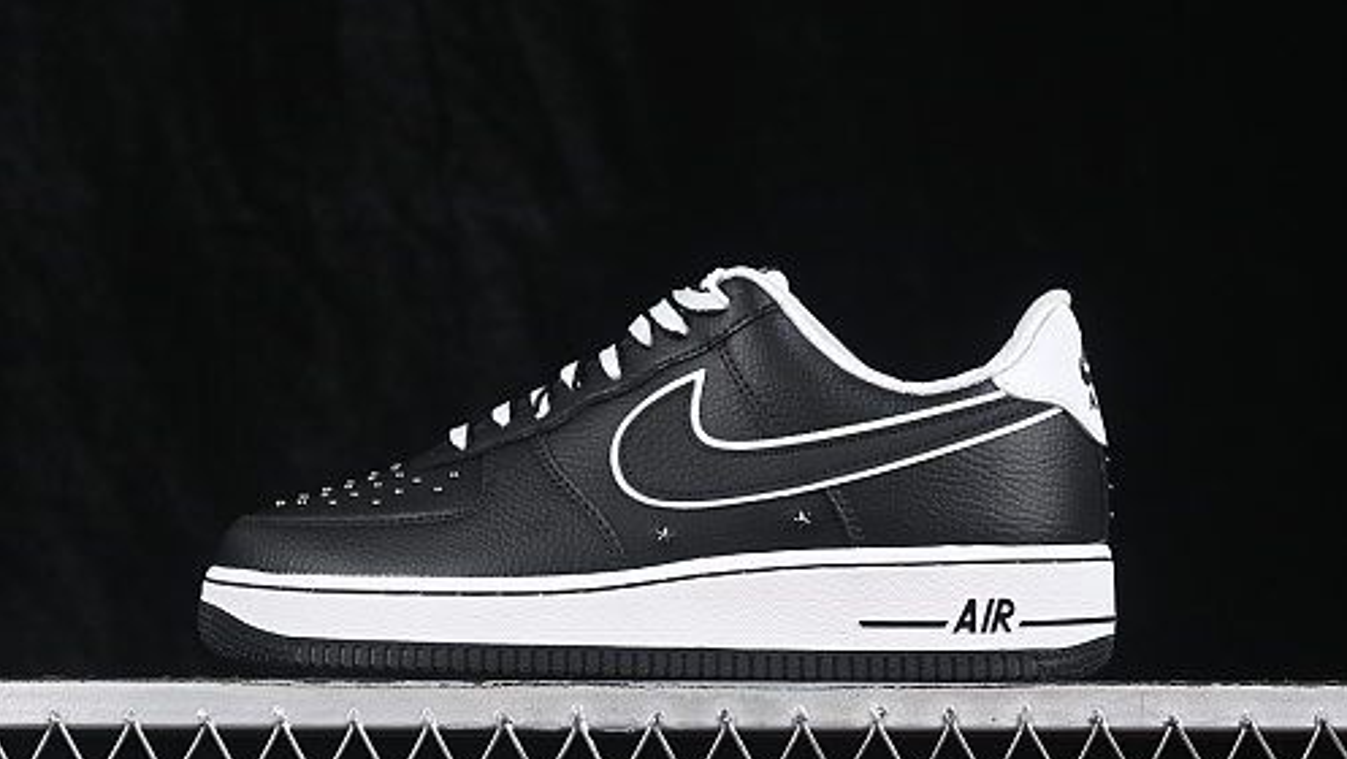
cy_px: 400
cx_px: 675
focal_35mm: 79
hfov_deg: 26.8
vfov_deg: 15.3
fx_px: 2823
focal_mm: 50
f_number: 6.3
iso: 160
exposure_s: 1/60
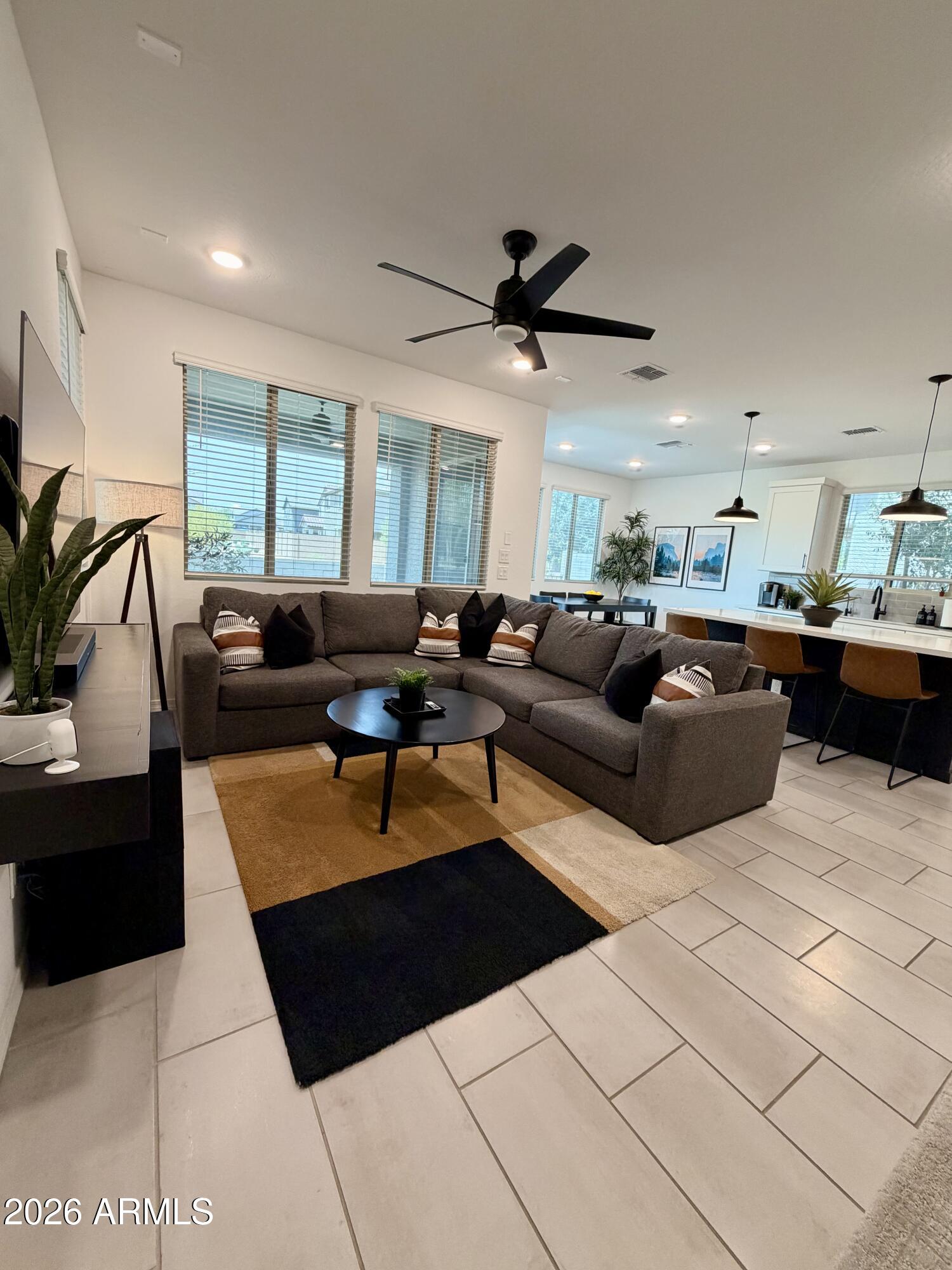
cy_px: 635
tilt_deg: -8.7
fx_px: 513
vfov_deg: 102.1
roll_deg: -4.1
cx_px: 476
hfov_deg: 85.7
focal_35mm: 14
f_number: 2.2
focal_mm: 2.22
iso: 200
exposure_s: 1/60
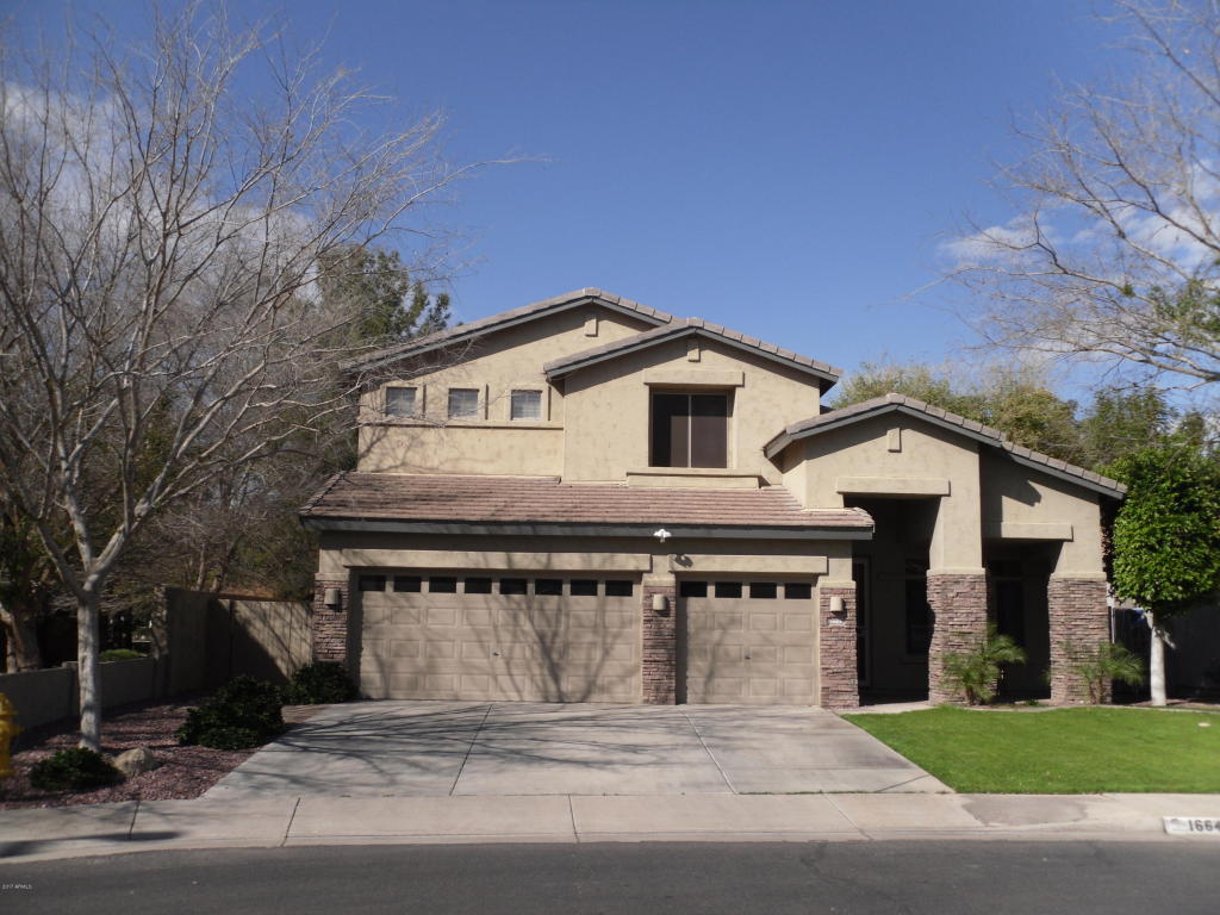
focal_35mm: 45
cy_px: 458
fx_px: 1586
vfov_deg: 32.2
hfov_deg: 42.1
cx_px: 610
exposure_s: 1/234
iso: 80
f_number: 8.2
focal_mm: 6.3
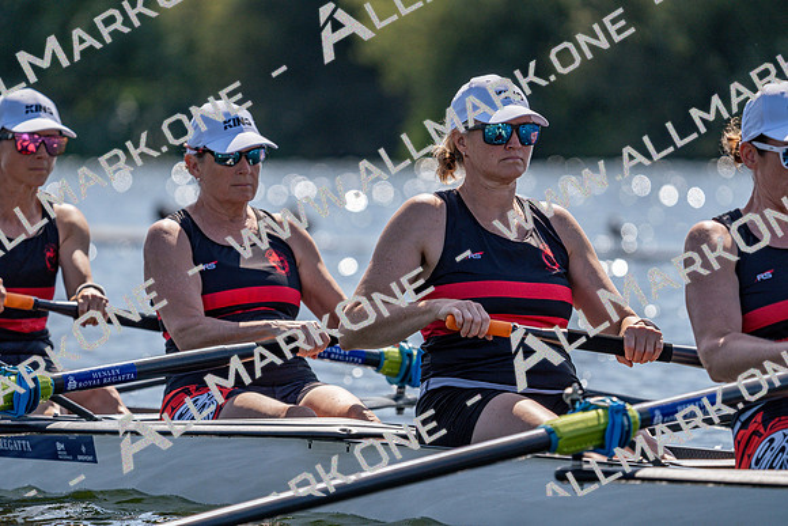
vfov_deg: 3.7
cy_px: 263
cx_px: 394
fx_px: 8057
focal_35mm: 368
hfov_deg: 5.6
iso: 320
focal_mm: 368
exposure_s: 1/2000
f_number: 6.3
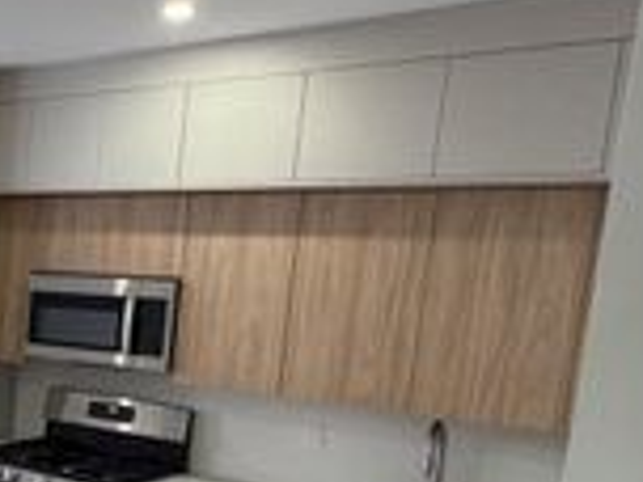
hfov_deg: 35.3
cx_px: -63
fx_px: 854
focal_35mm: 46
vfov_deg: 30.6
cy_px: 395
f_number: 2.2
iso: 320
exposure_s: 1/120
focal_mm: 2.22
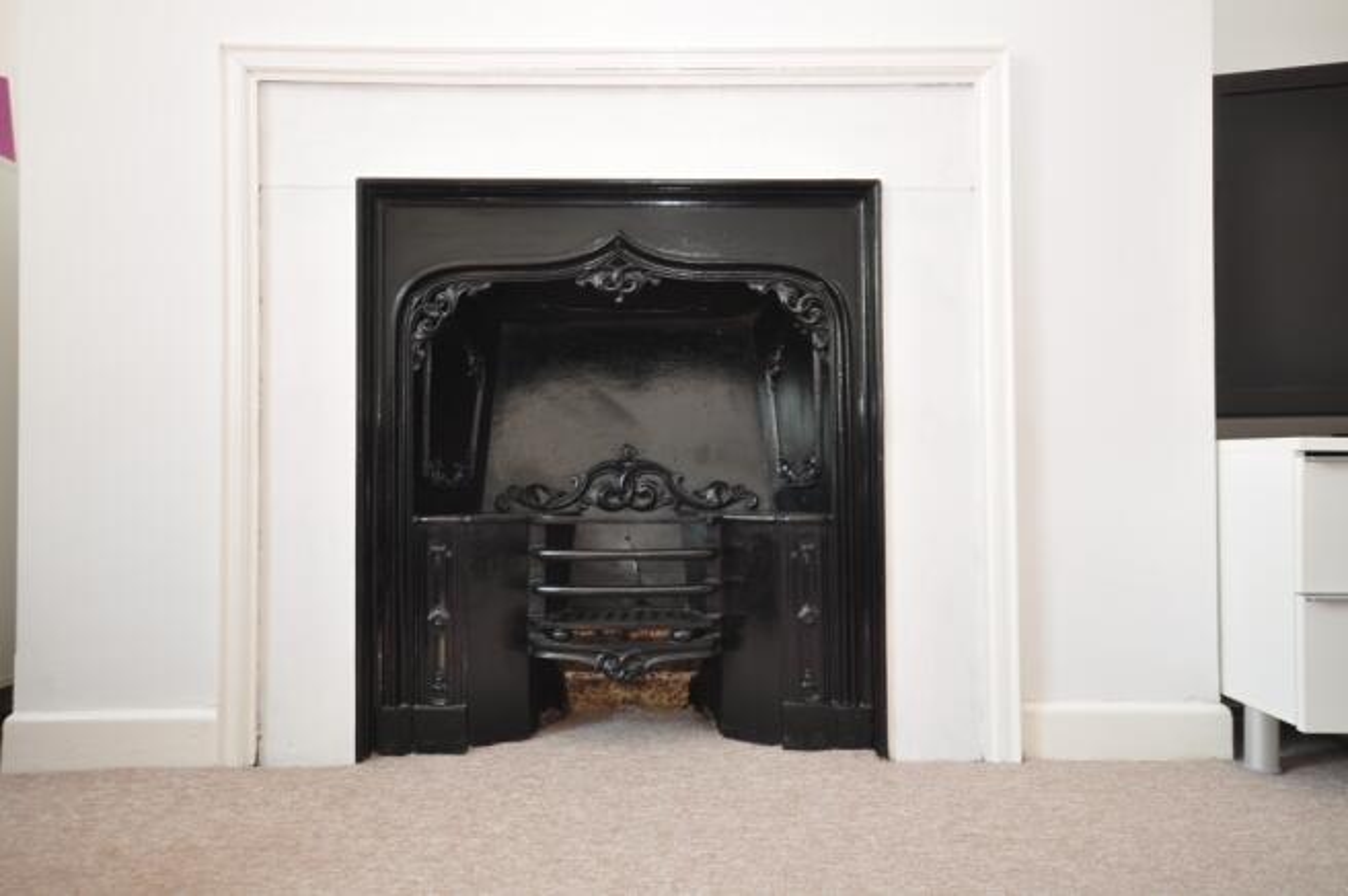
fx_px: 954
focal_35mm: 26
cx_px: 674
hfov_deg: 70.5
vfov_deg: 50.3
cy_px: 448
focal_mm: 17
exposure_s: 1/13
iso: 200
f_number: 5.3
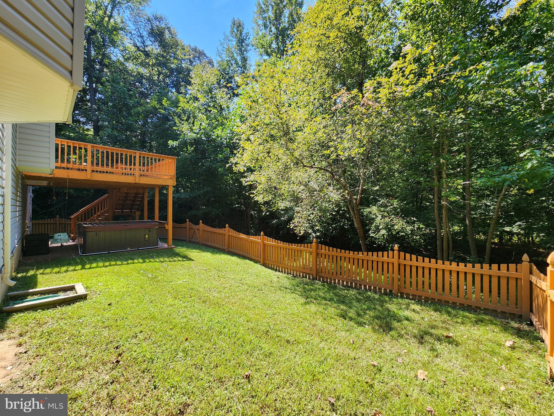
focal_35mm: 13
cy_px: 208
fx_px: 208
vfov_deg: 89.9
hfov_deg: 106.2
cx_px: 277
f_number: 2.2
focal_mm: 2.2
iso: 50
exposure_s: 1/525
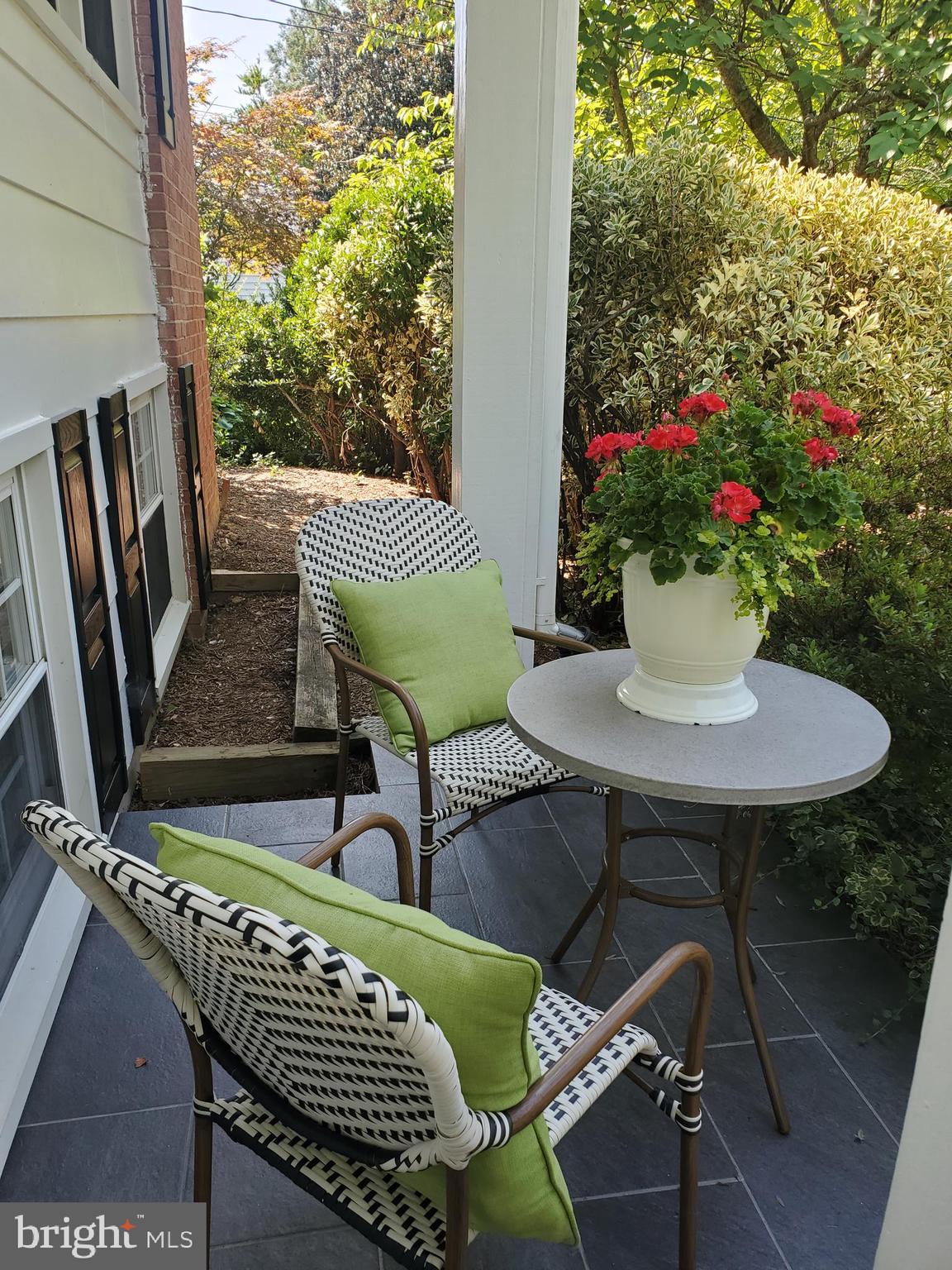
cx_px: 476
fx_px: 953
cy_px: 635
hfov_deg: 53.1
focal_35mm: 26
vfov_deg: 67.3
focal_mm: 4.3
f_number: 2.4
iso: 50
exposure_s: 1/131
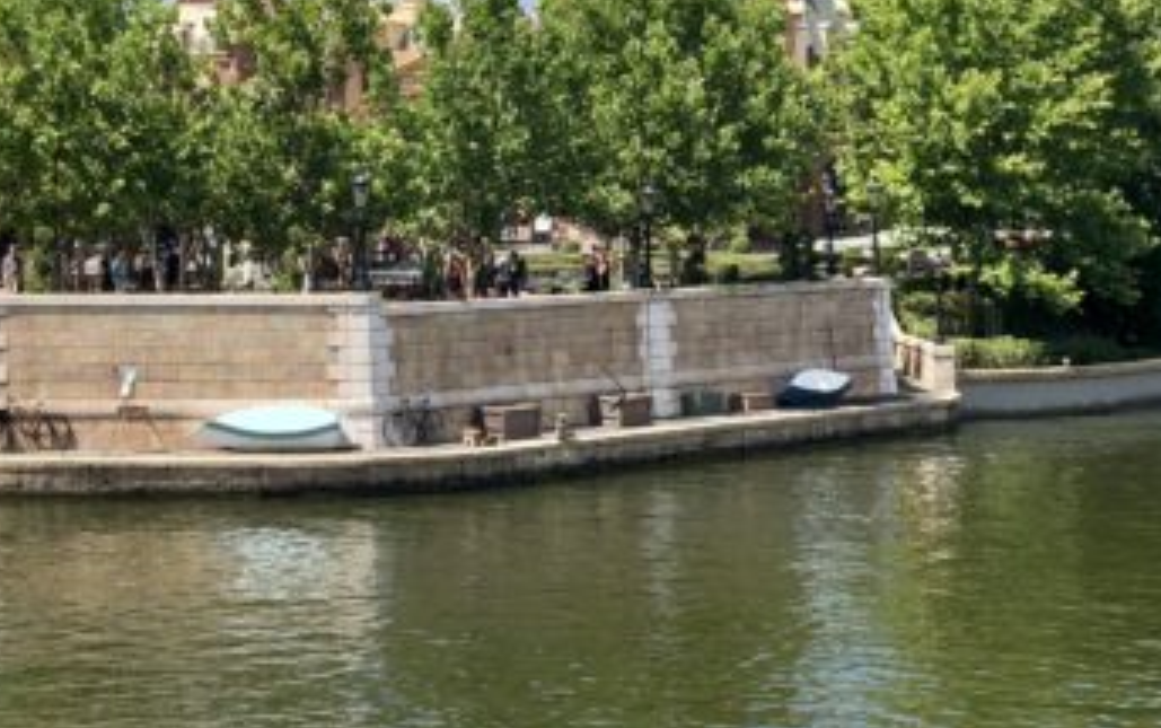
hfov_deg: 20.8
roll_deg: +0.1
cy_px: 102
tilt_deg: +1.7
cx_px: 166
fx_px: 3103
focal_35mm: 98
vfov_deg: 13.3
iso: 16
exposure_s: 1/1116
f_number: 2.4
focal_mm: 6
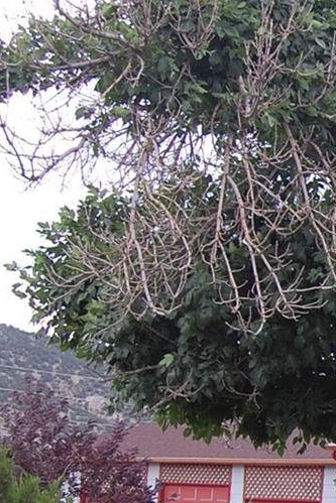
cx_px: 732
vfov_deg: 16.1
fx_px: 1777
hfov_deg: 9.8
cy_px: 368
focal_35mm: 127
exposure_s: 1/125
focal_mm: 26
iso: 220
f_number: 5.6
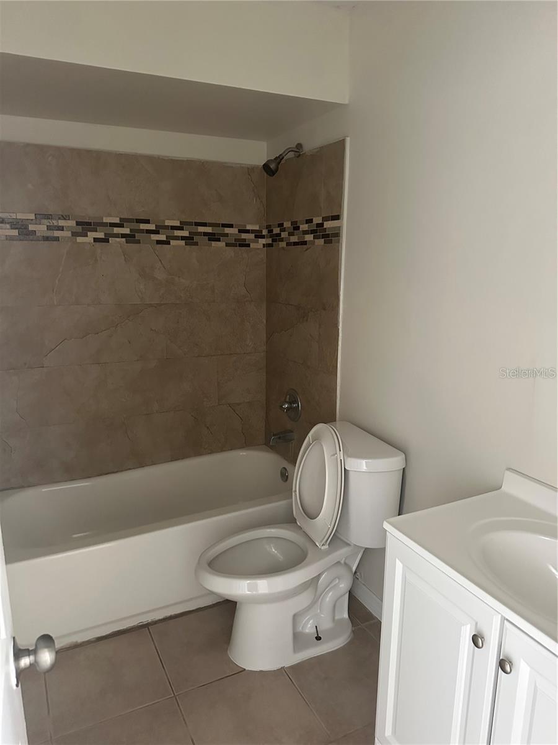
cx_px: 279
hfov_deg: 56.8
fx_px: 516
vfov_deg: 71.6
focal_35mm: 24
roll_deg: +1.0
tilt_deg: -13.9
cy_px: 372
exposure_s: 1/60
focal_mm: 6.86
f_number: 1.78
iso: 1000
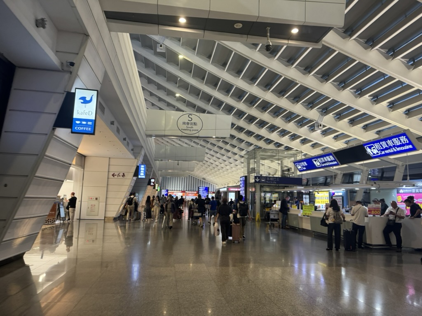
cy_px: 158
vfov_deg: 56.8
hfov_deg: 71.6
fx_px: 293
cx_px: 211
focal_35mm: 24
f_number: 1.78
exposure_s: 1/60
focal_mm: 6.76
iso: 125
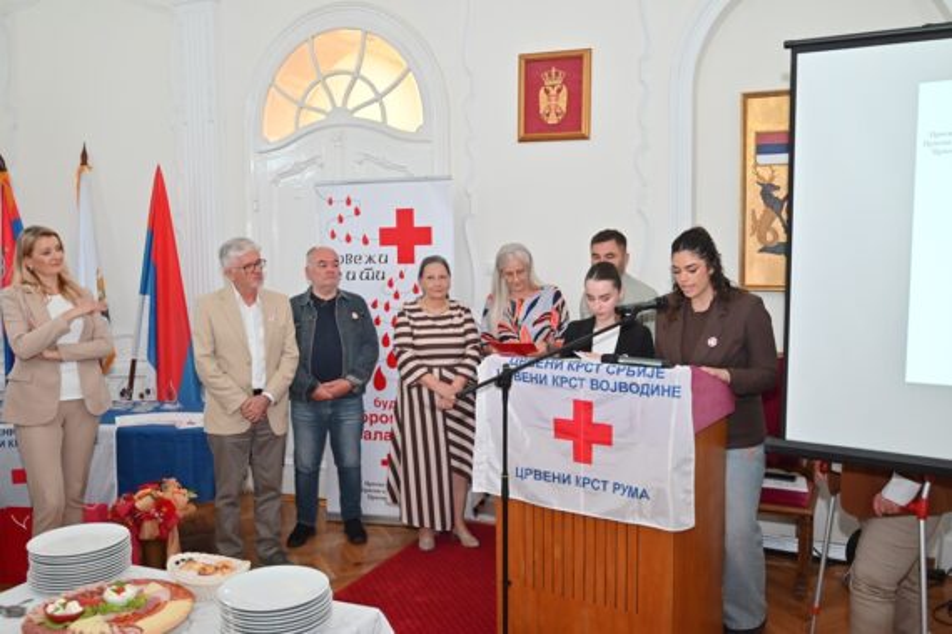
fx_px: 859
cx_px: 476
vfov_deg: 40.5
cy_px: 317
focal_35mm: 32
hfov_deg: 58.0
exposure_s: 1/160
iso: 1250
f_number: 4
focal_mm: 32.5
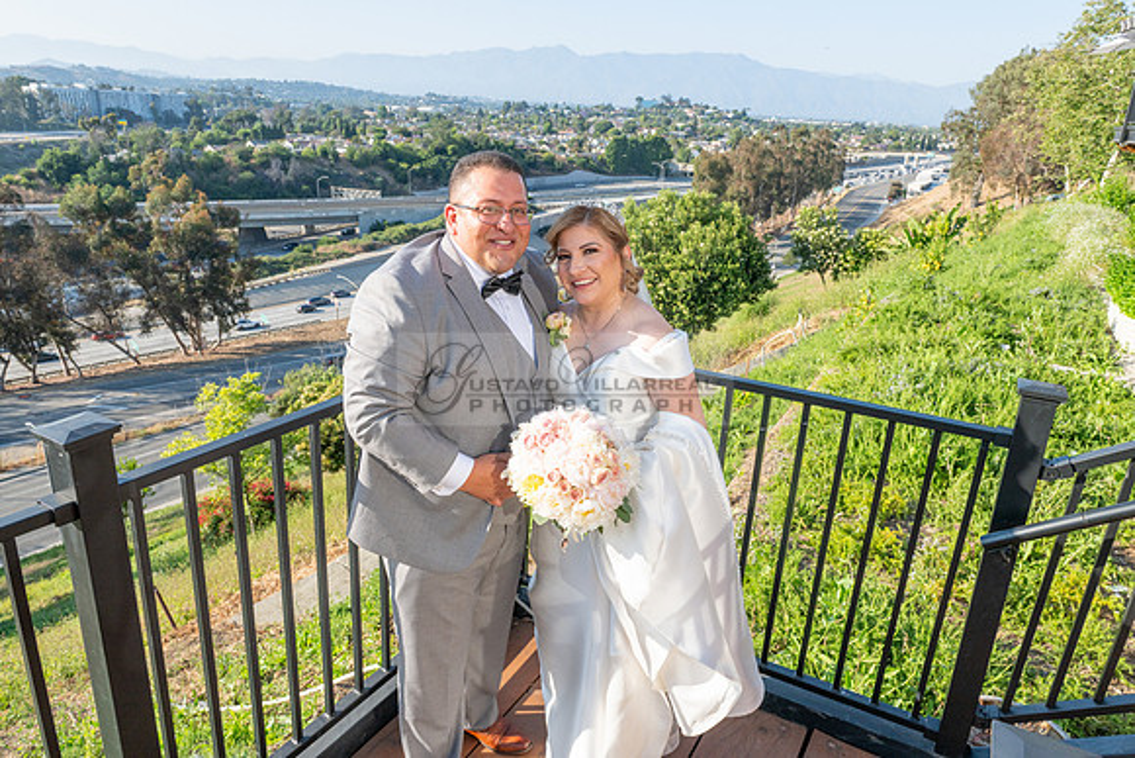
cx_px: 568
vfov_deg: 53.2
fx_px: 757
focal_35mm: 24
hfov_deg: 73.7
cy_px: 379
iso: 250
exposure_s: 1/500
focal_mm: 24
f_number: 10
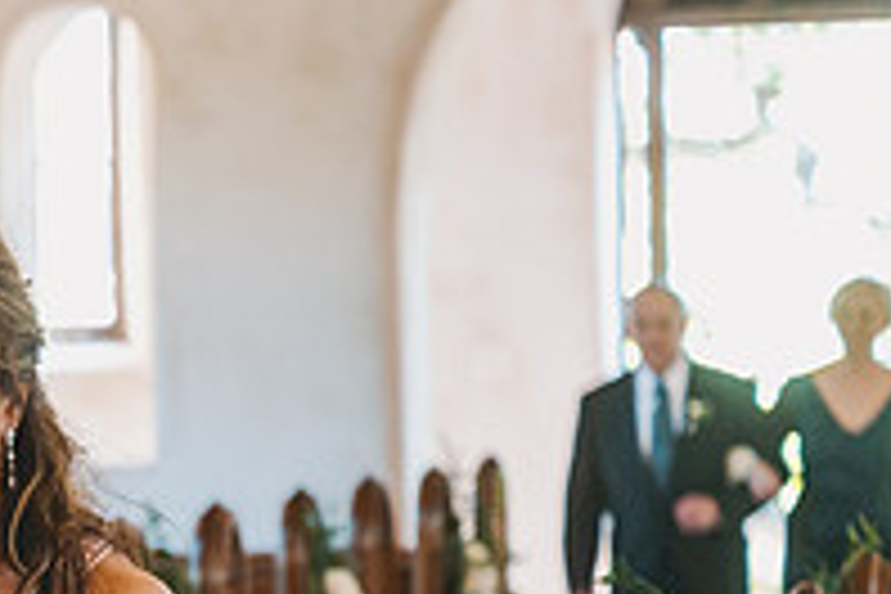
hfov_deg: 9.8
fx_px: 5073
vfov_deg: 6.7
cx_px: -392
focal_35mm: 205
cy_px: 639
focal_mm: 70
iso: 1600
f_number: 2.8
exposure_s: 1/160
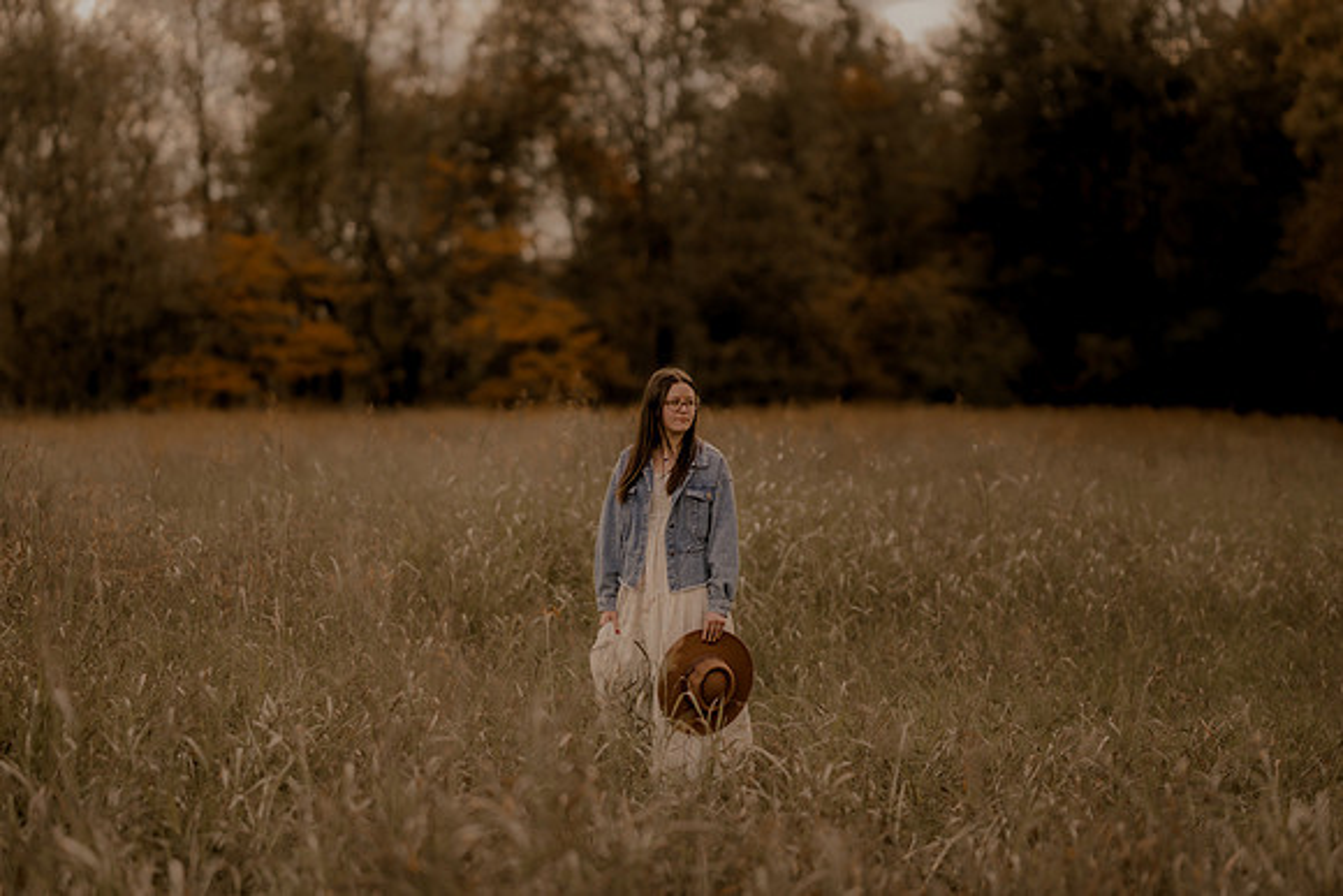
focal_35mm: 95
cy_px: 467
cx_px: 600
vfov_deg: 14.4
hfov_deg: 21.4
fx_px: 3549
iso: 200
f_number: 1.4
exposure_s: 1/3200
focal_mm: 85
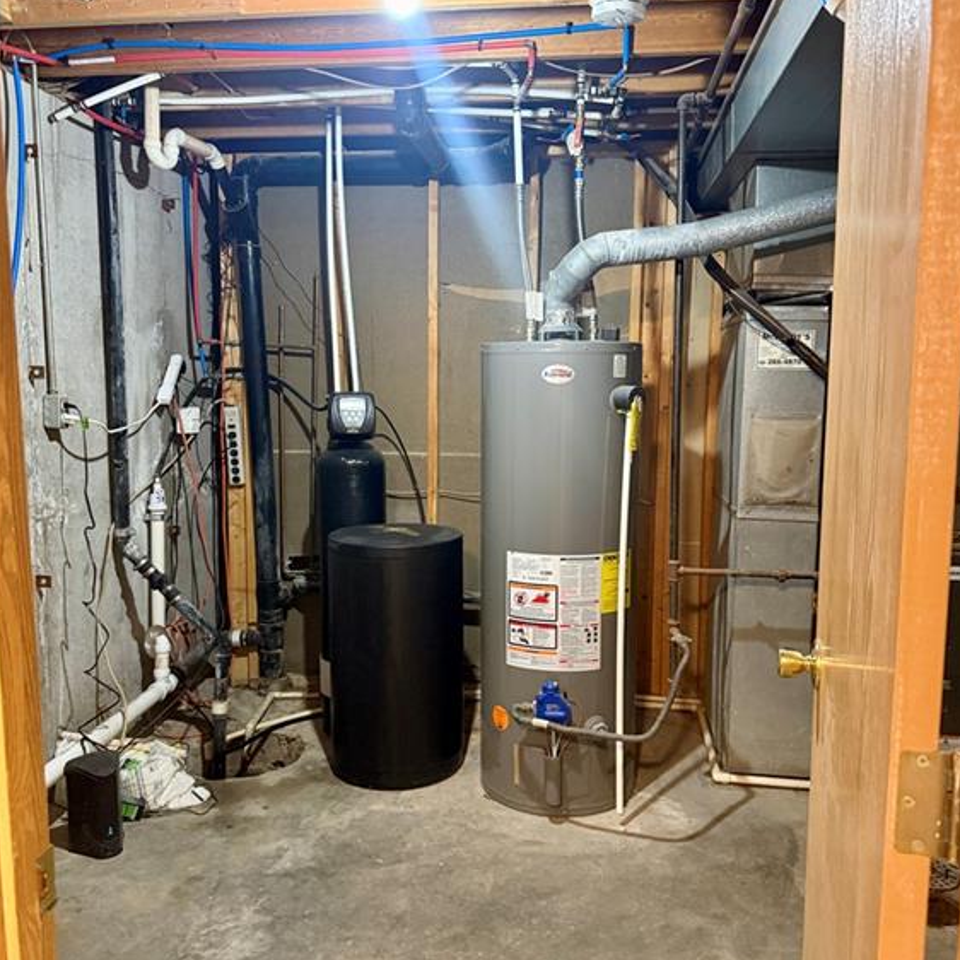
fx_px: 910
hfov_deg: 55.6
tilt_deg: -6.7
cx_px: 478
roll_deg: -0.7
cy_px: 487
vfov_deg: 55.6
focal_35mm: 29
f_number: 1.78
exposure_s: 1/40
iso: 640
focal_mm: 6.76
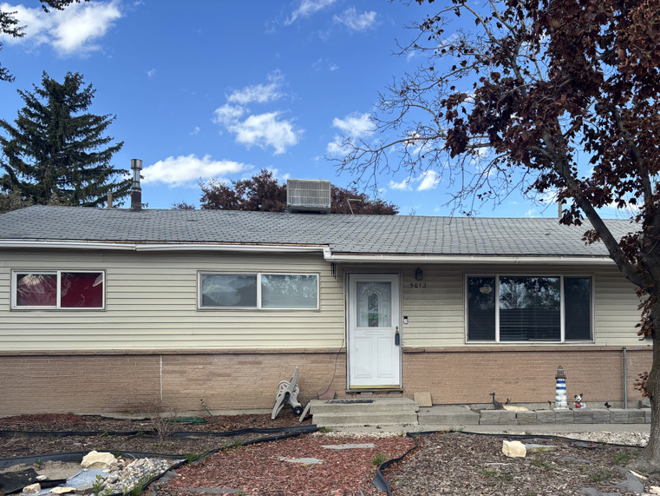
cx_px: 396
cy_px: 332
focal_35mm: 35
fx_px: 667
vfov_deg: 40.2
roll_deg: -0.1
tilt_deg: +1.7
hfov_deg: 52.3
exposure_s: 1/1279
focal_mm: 5.96
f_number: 1.6
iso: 50
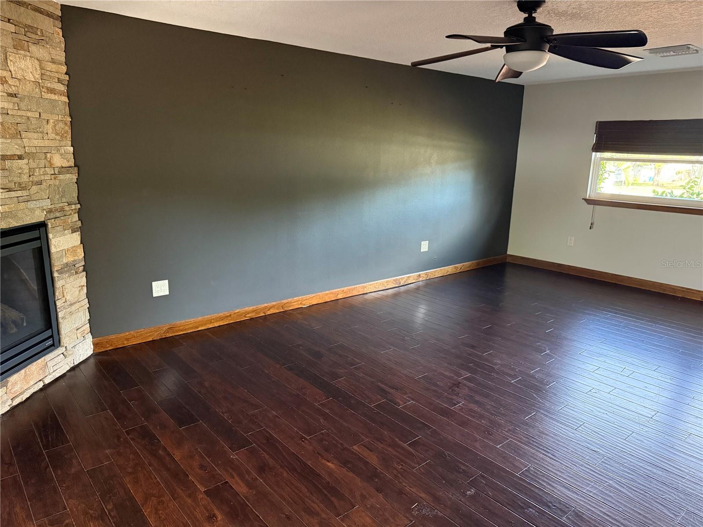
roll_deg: -1.3
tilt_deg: -13.8
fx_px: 487
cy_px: 264
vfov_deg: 56.8
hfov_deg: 71.6
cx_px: 352
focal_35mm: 24
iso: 800
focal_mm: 6.76
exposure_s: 1/60
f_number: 1.78
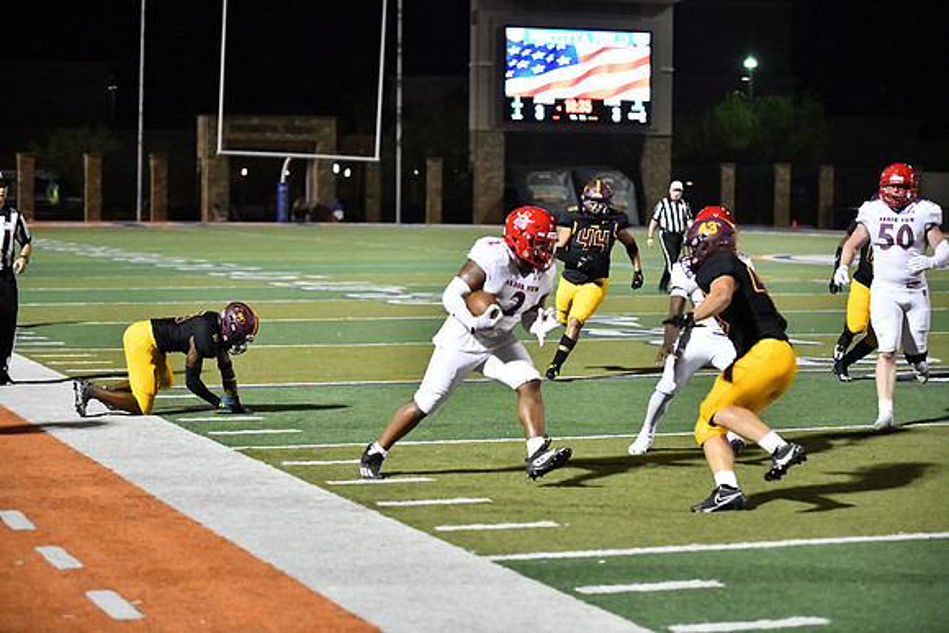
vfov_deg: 15.2
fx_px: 2373
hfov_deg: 22.6
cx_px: 474
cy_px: 316
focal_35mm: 90
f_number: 2.8
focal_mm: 90
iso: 12800
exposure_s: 1/3200
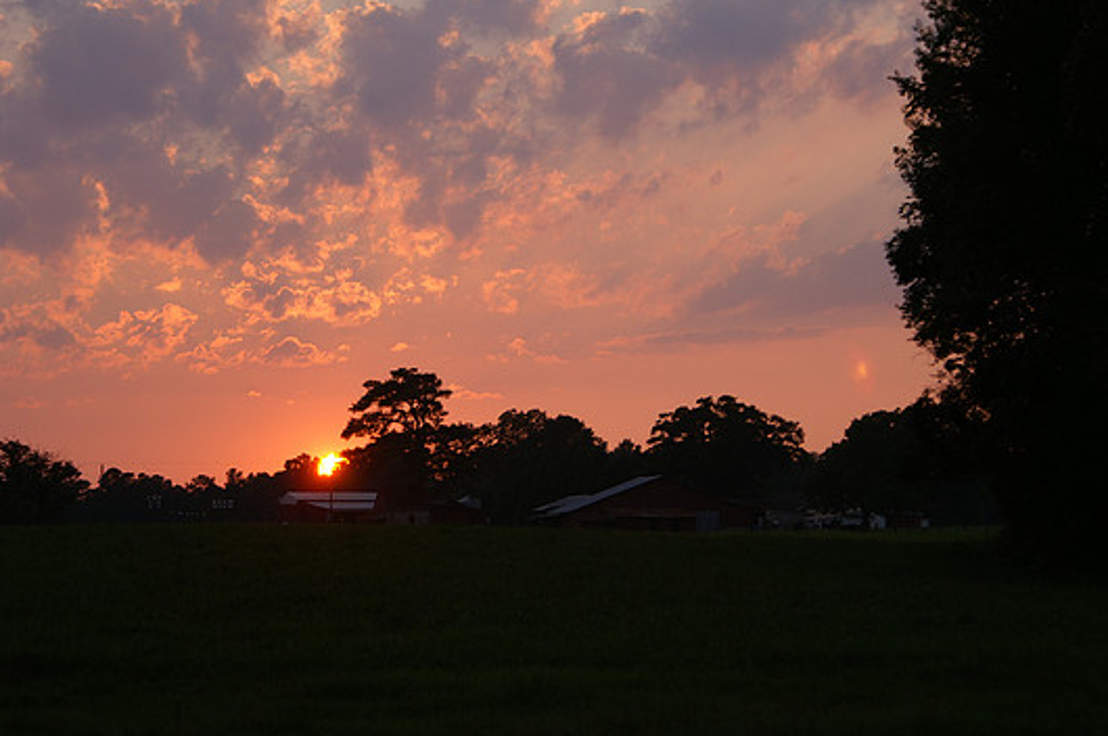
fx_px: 3535
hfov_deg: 17.8
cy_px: 376
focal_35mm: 115
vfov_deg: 11.9
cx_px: 600
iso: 100
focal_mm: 70
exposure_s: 1/160
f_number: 6.3
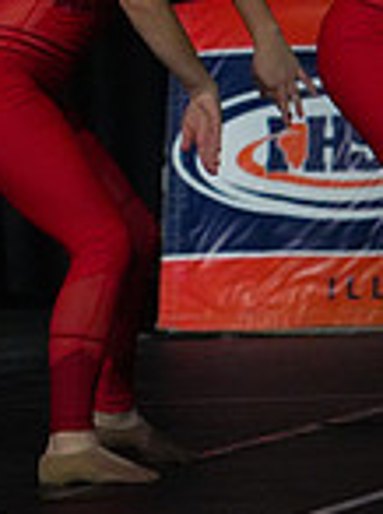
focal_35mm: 842
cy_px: 5
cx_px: -632
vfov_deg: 2.4
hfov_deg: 1.8
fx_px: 12458
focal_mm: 220
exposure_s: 1/1000
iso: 12800
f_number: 5
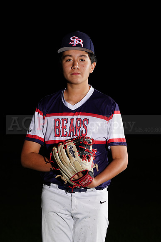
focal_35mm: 173
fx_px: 1160
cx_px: 80
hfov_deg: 7.9
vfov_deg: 11.9
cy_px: 121
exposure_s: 1/125
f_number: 9
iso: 400
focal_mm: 173
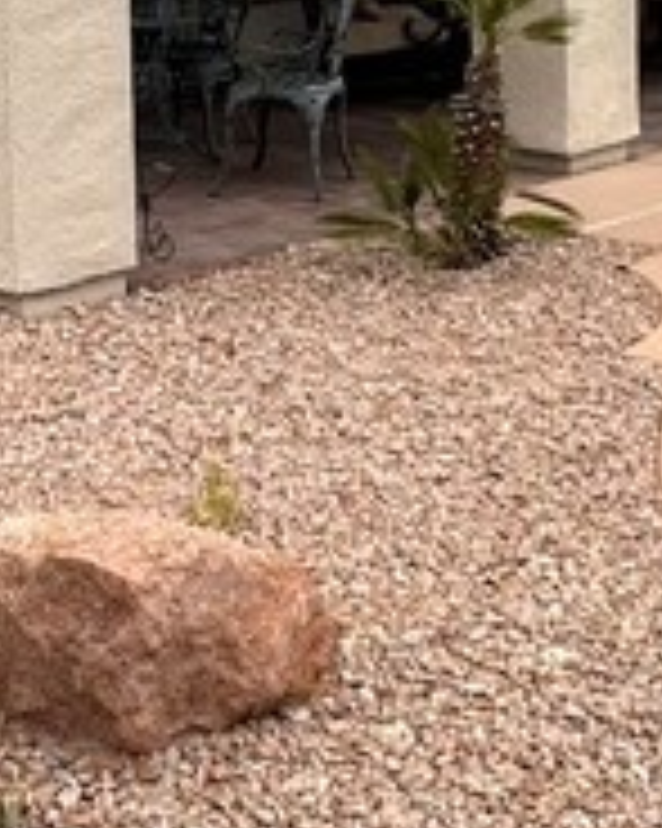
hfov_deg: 19.9
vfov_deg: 23.4
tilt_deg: -3.7
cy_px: -108
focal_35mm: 76
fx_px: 1863
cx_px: 135
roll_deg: +1.3
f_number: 2.2
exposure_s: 1/801
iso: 40
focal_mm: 2.22
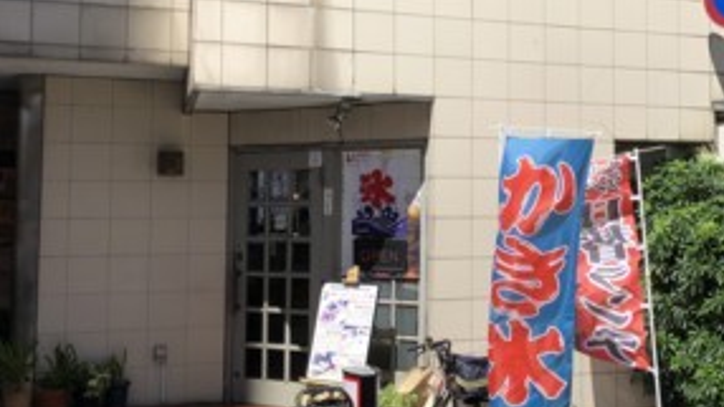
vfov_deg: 24.9
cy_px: 162
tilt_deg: +3.2
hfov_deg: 42.3
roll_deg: +0.4
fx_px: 922
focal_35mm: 48
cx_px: 486
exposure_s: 1/2433
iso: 20
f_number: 1.8
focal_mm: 4
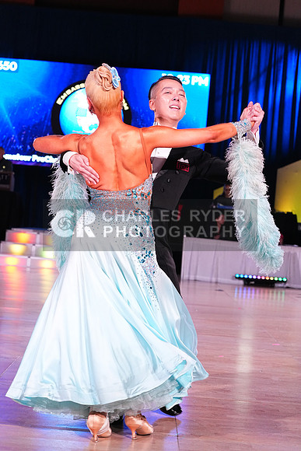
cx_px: 150
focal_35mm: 70
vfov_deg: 28.8
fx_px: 877
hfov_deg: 19.5
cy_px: 226
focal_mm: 70
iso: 3200
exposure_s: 1/250
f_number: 5
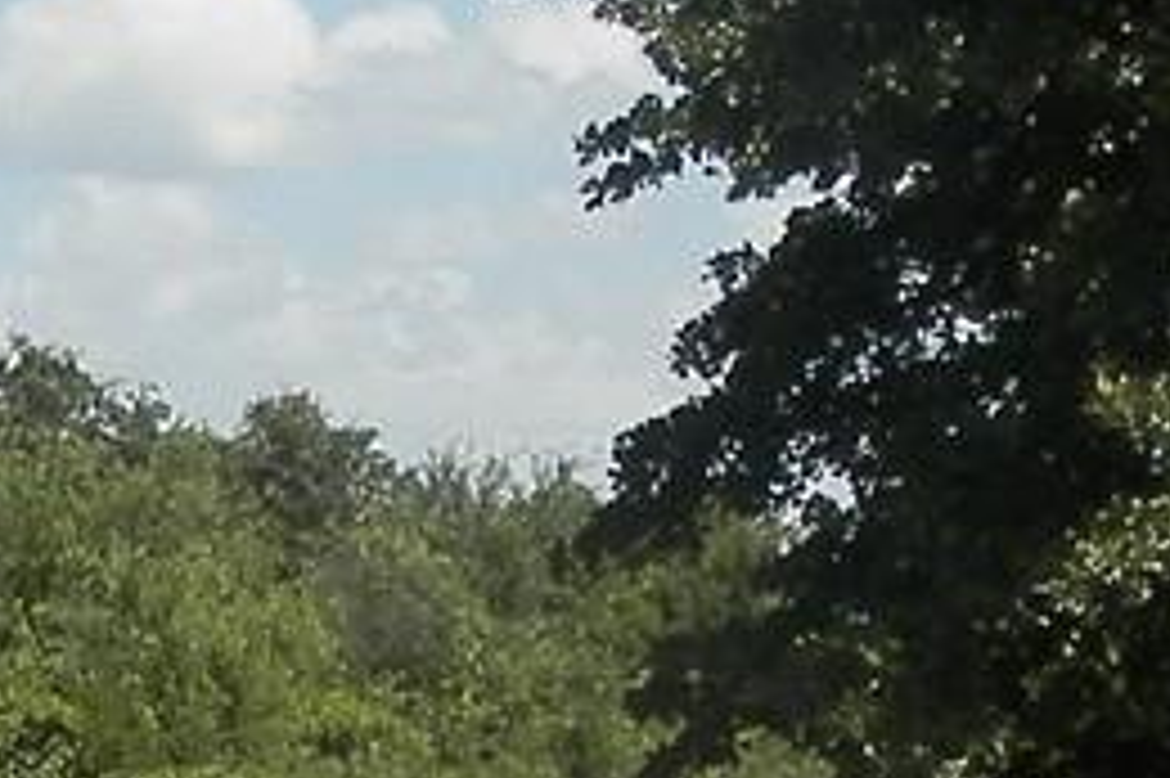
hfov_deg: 10.0
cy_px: 1102
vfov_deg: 6.6
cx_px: 68
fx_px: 6658
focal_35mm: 205
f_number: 8.7
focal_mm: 4.5
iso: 80
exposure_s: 1/125
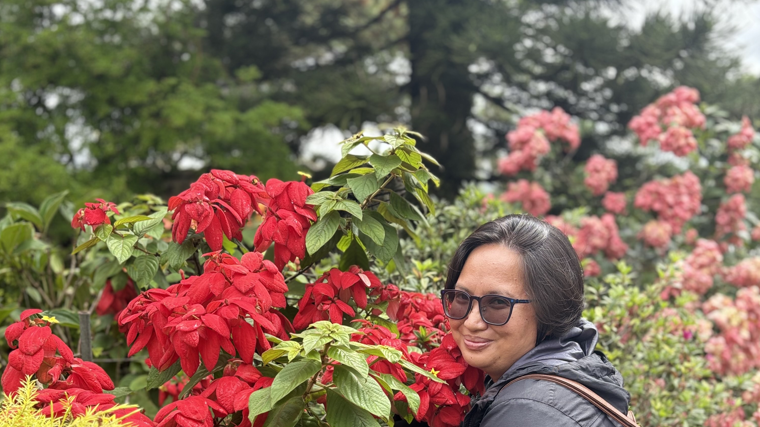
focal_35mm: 38
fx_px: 766
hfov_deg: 52.8
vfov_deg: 29.7
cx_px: 380
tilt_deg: -15.0
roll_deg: +1.2
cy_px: 393
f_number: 1.6
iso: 50
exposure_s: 1/716
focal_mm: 5.96
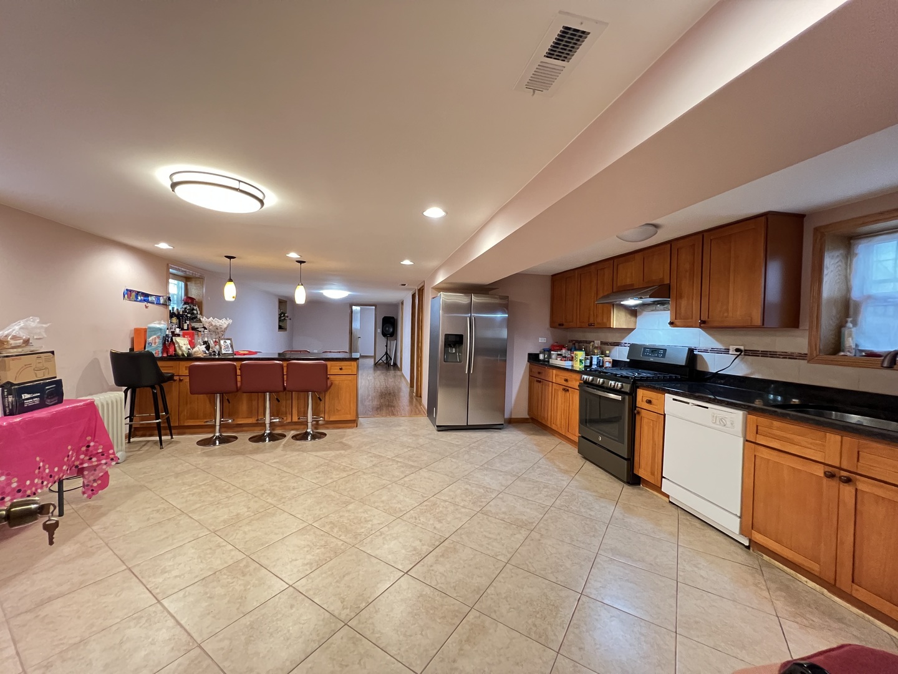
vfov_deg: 89.9
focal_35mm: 13
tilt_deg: -1.5
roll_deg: -1.3
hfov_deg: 106.2
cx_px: 449
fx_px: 337
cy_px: 337
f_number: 1.8
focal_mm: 1.57
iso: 640
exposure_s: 1/40
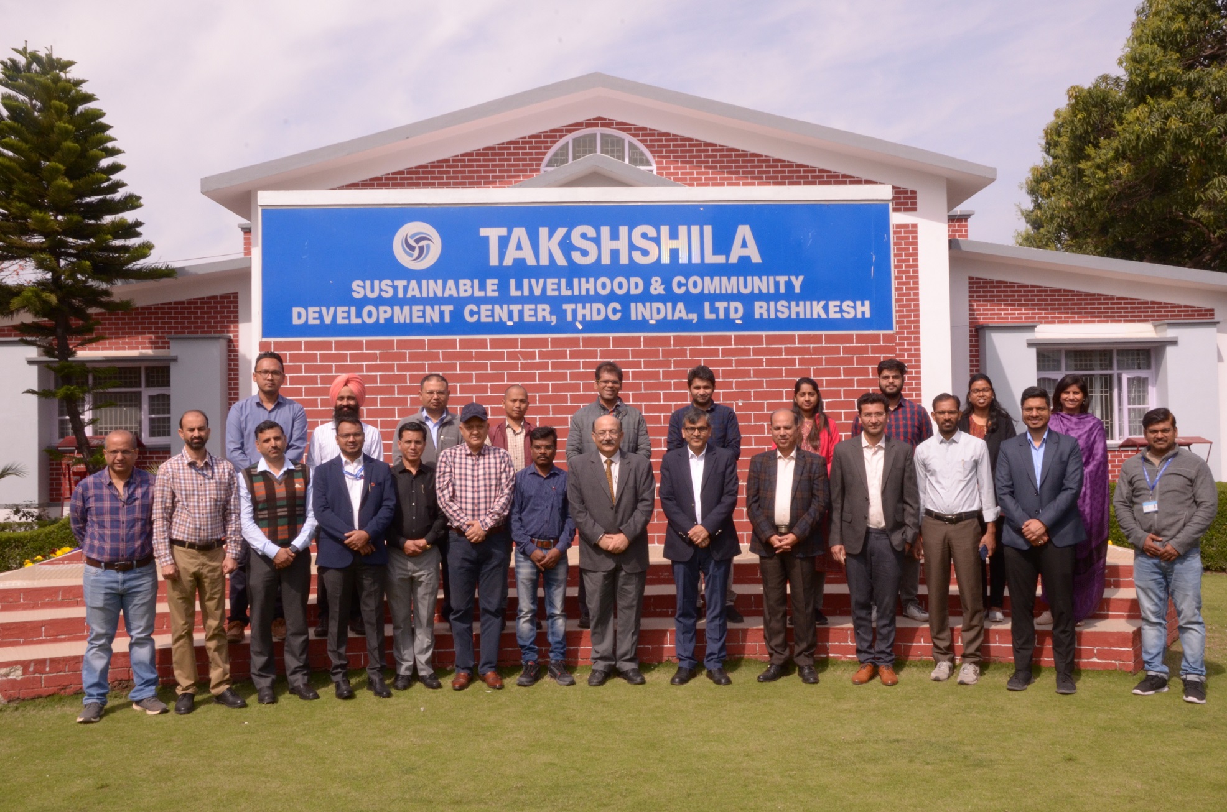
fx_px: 1224
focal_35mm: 36
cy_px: 406
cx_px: 614
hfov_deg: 53.2
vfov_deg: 36.7
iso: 800
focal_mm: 24
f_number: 25
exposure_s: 1/160
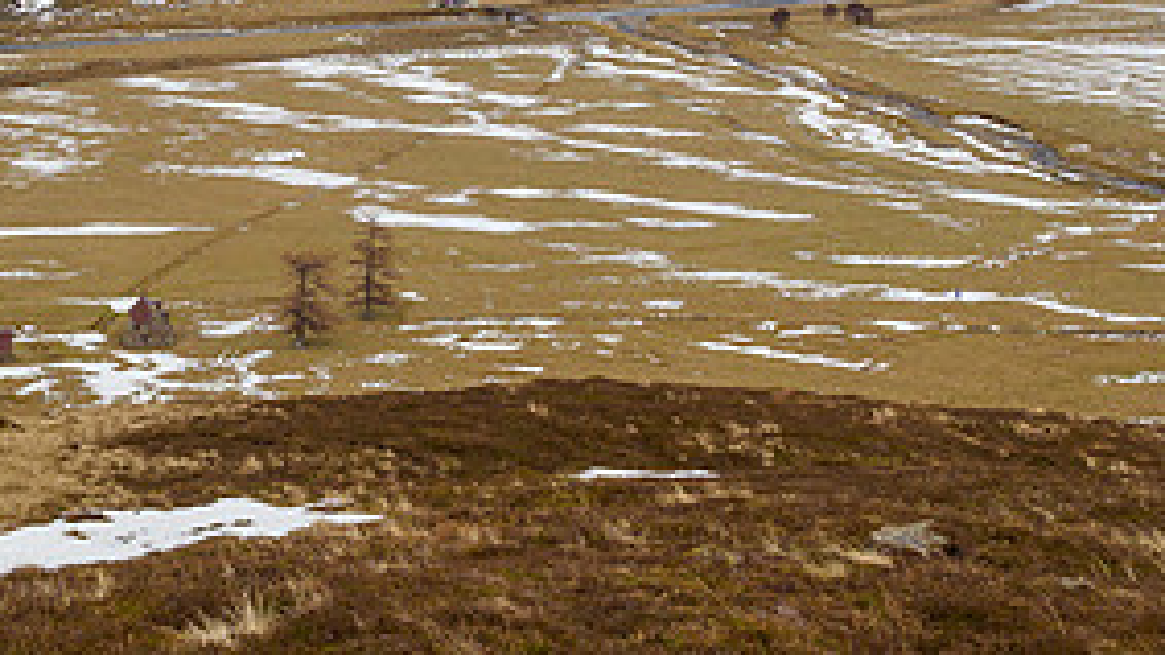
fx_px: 2347
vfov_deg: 15.8
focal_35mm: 76
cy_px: 216
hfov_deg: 27.7
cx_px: 387
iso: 200
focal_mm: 17
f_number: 7.1
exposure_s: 1/125
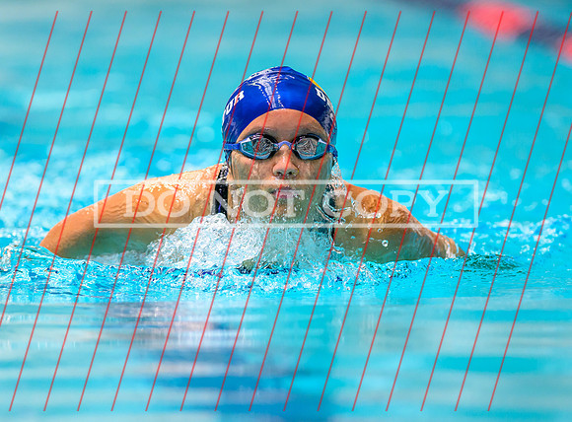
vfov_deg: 3.3
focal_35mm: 445
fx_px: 7313
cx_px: 285
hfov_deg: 4.5
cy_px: 288
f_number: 2.8
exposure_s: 1/1000
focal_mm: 300
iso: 2500
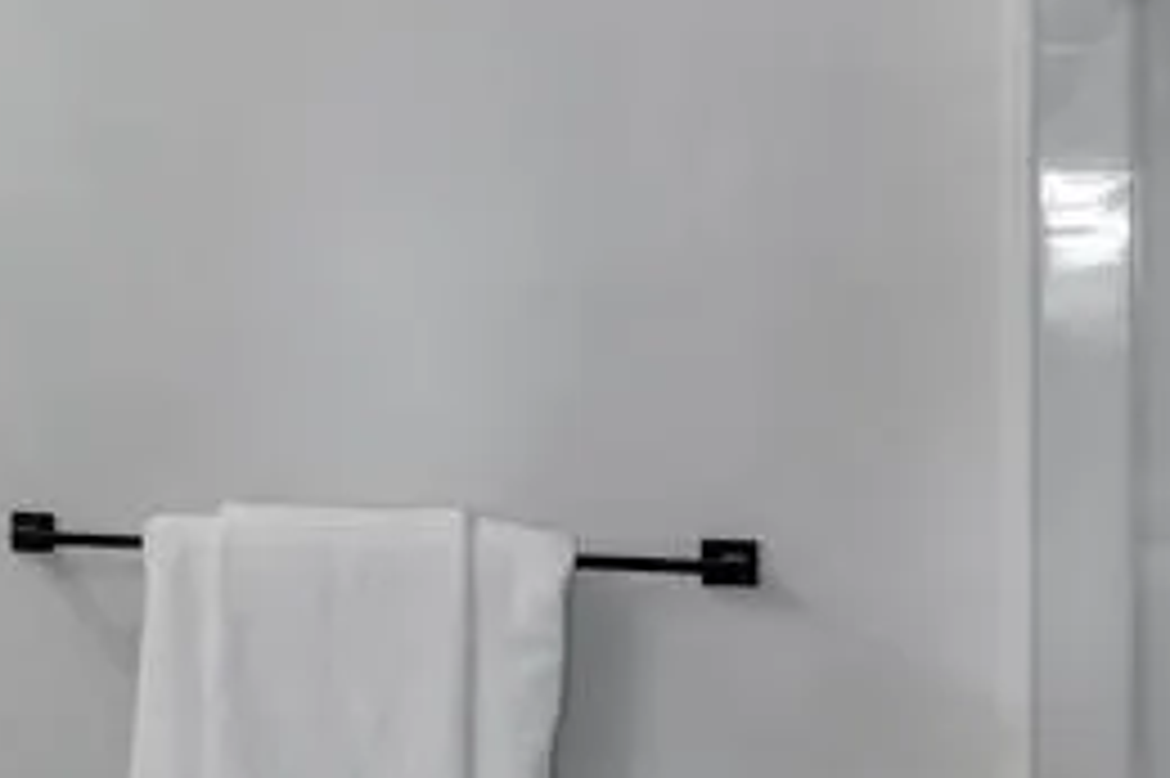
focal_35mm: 61
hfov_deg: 23.8
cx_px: -702
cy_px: 342
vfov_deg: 22.1
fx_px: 1993
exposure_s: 1/13
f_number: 8
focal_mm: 15.6
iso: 400
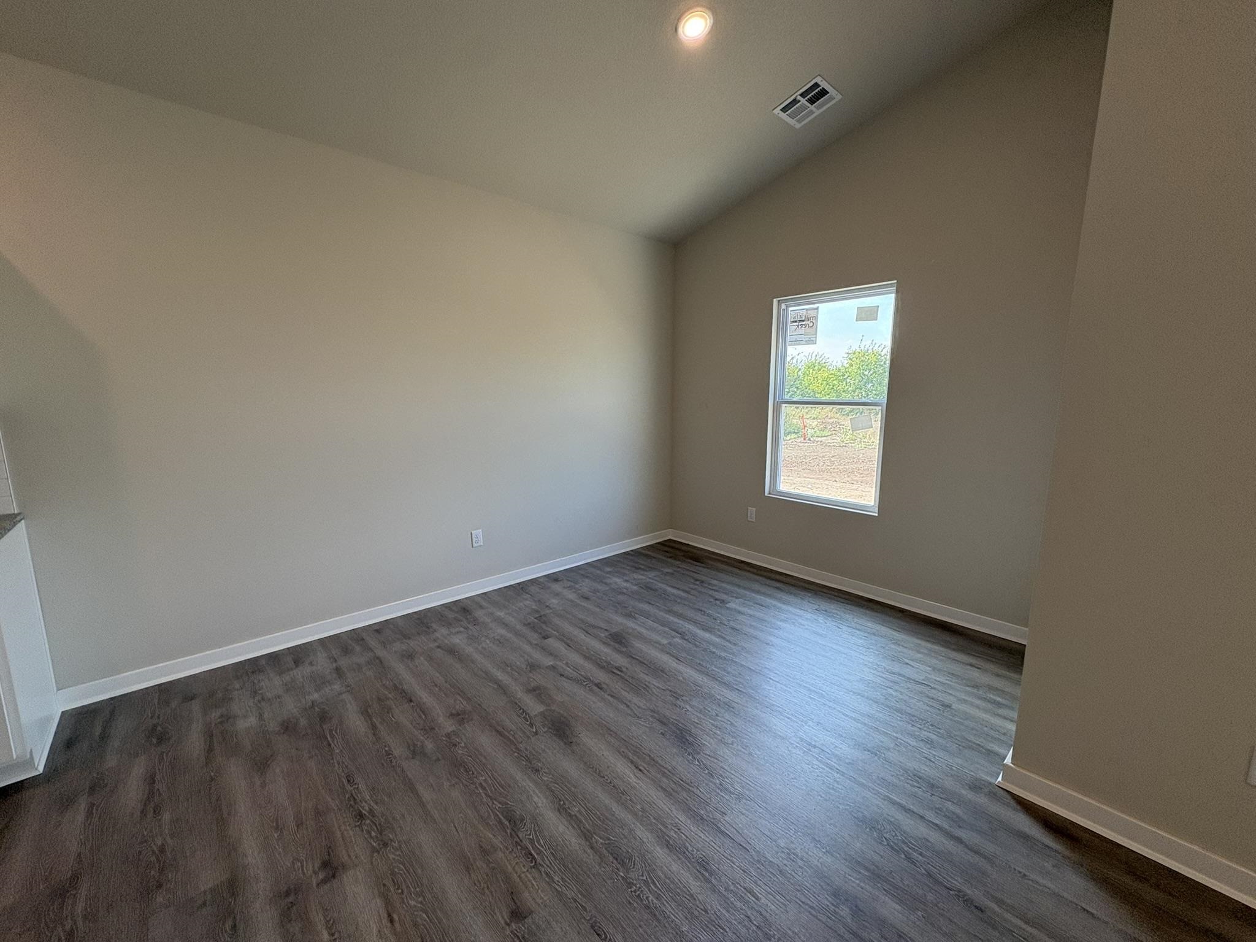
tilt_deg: -8.0
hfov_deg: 102.1
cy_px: 471
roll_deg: +0.2
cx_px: 628
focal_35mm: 14
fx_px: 508
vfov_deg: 85.7
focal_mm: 2.22
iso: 100
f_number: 2.2
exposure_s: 1/120
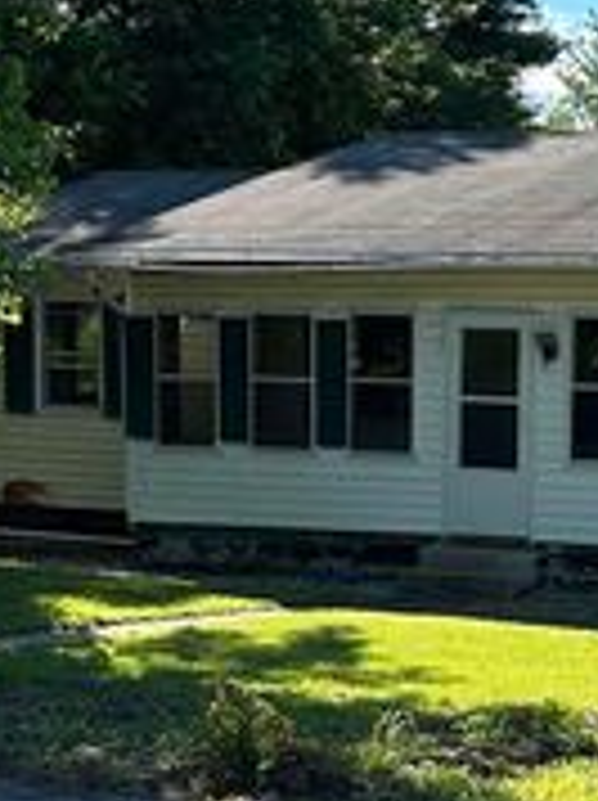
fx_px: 2078
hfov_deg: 15.6
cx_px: 773
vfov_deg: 21.6
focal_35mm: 90
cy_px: 614
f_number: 1.78
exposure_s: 1/2353
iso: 80
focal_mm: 6.86
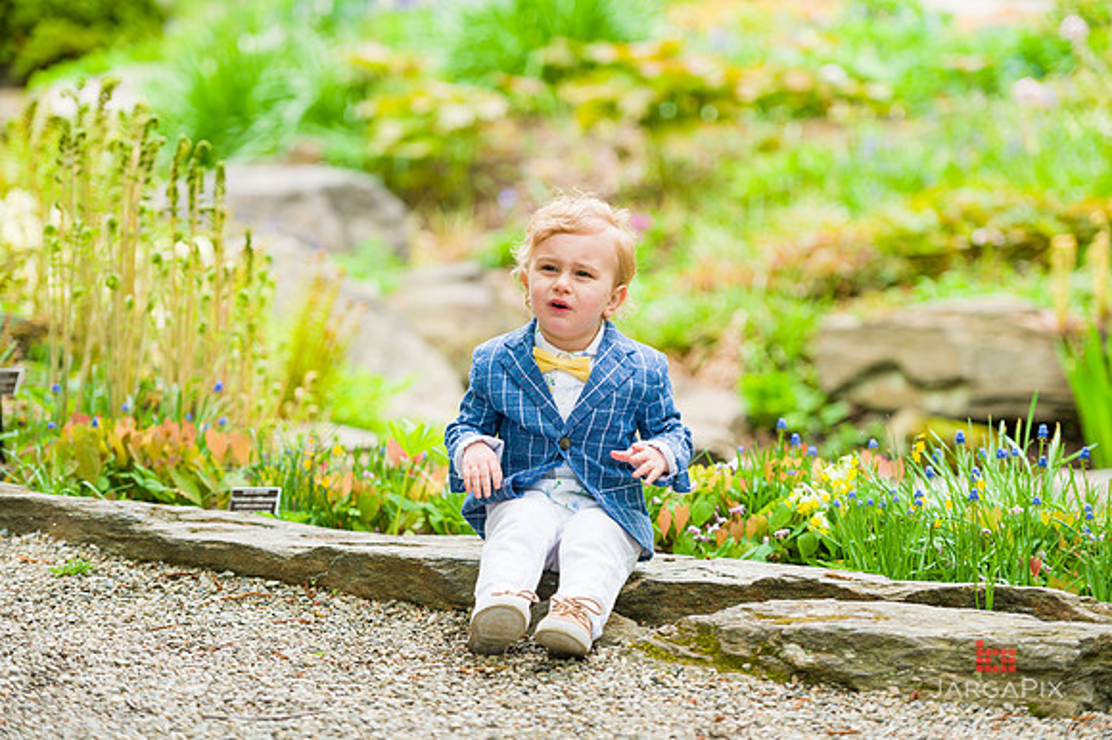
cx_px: 556
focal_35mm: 122
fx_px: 3766
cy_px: 370
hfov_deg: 16.8
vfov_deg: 11.2
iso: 200
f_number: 3.2
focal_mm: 122
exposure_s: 1/320
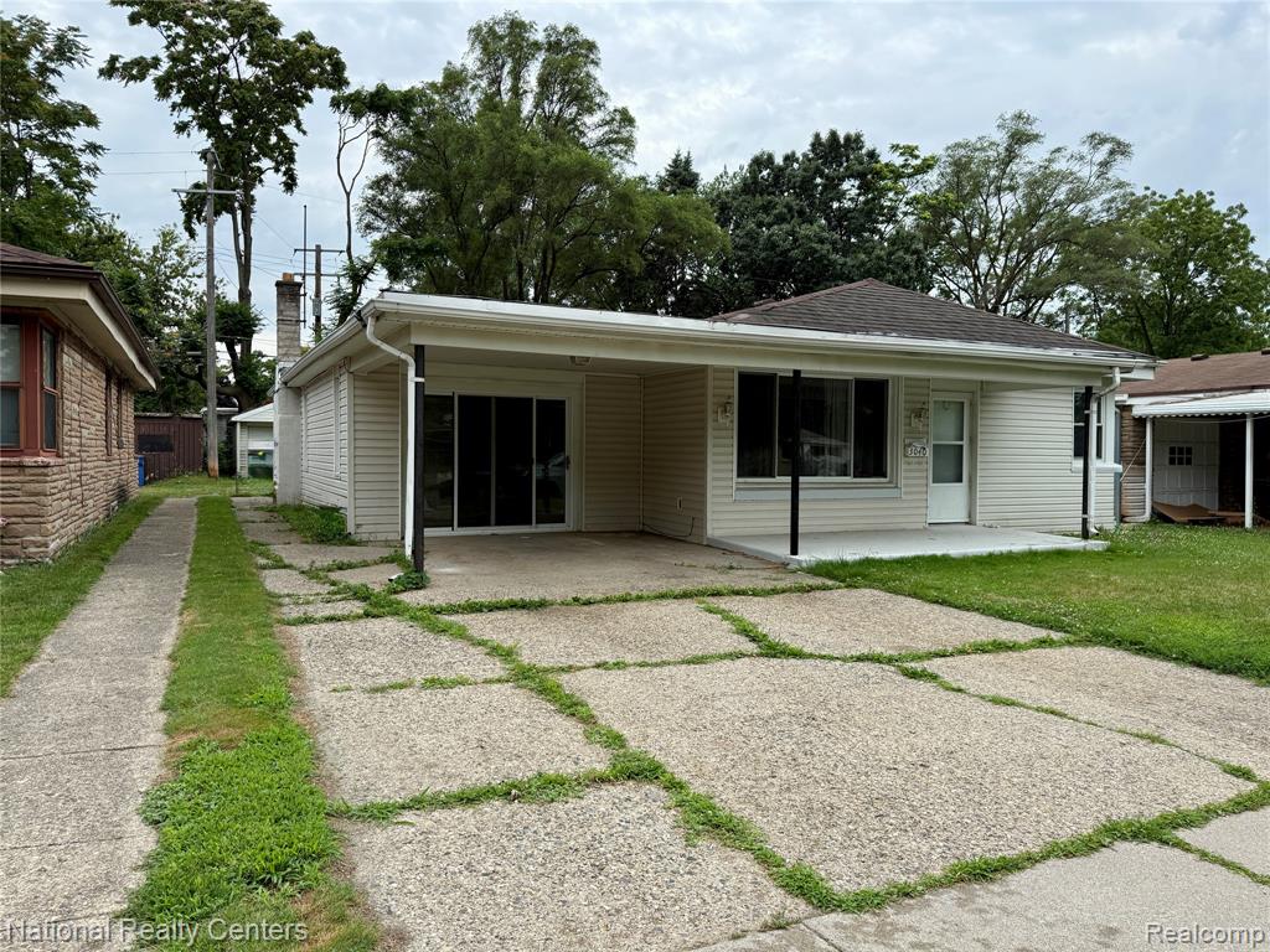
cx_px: 635
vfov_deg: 56.8
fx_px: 881
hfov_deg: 71.6
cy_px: 476
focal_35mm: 24
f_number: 1.78
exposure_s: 1/2169
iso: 100
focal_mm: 6.76
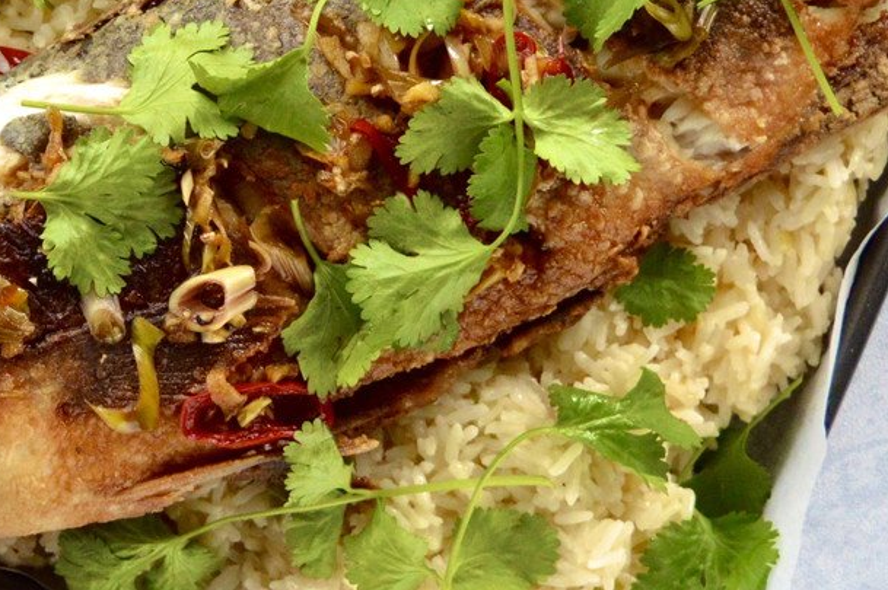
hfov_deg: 30.8
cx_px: 319
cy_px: 124
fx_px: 1602
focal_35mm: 65
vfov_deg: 20.7
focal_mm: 22
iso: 1250
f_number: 3.8
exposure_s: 1/500
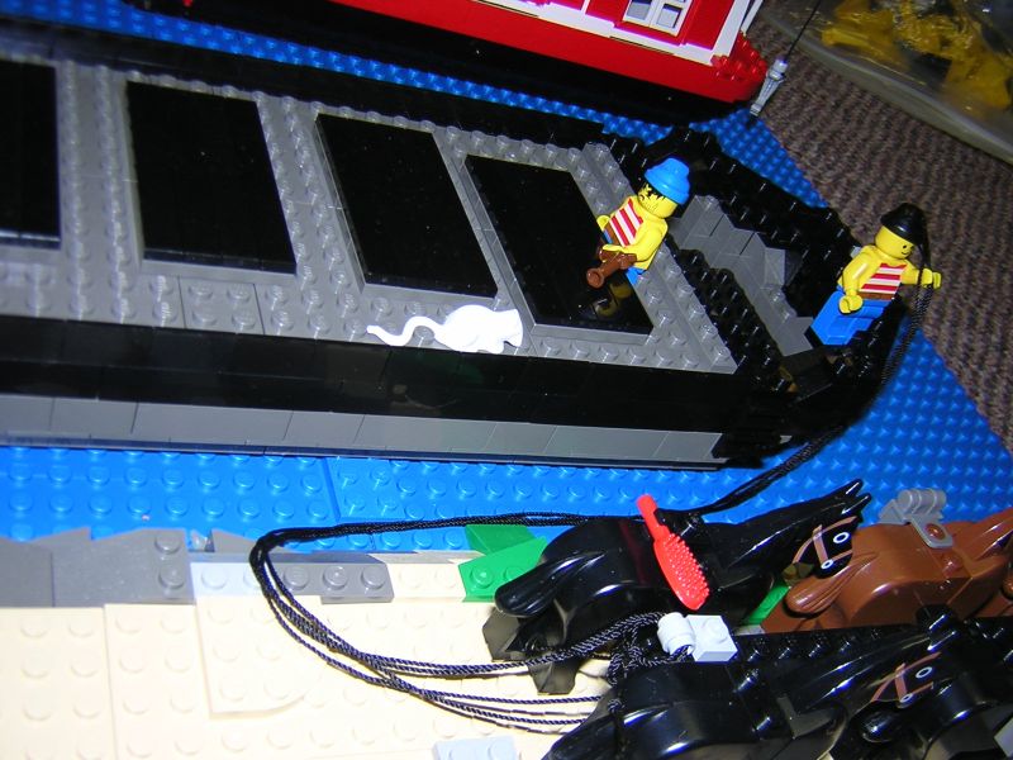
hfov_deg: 51.4
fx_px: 1054
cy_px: 380
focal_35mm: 36
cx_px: 506
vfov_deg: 39.7
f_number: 2.6
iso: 100
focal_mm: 4.7
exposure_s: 1/60.1
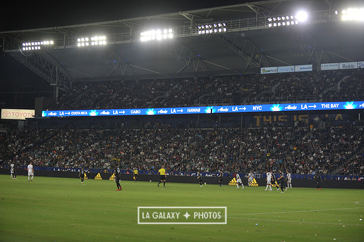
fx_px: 758
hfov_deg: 27.0
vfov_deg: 18.2
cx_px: 182
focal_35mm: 75
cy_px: 121
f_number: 2.8
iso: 1250
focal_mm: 75
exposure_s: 1/1250
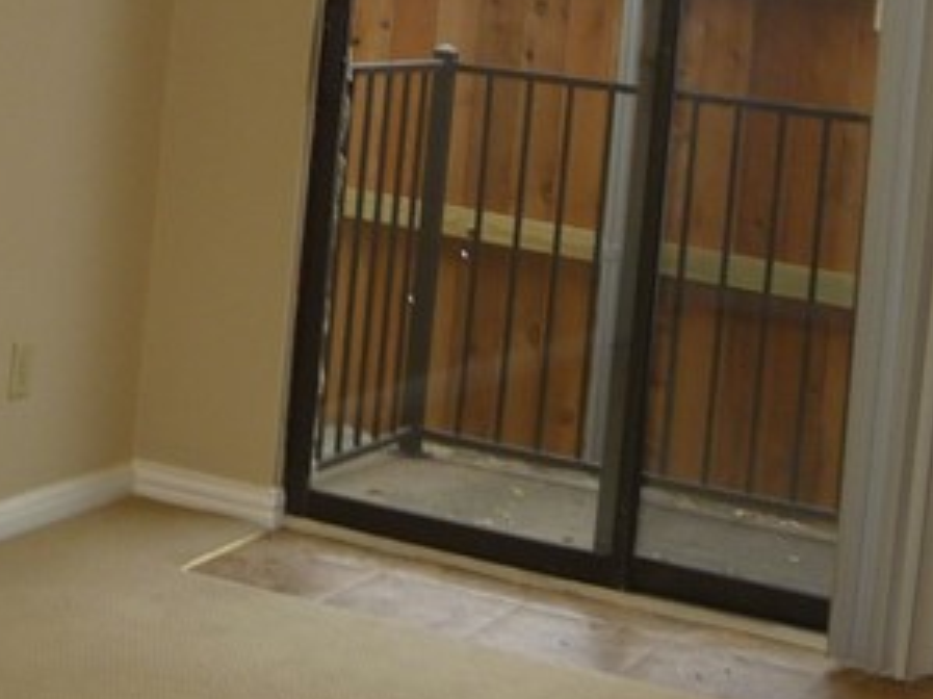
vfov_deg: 14.7
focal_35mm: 96
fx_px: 2586
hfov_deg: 20.2
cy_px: -231
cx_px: 200
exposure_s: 1/40
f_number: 3.3
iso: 100
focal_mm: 4.7
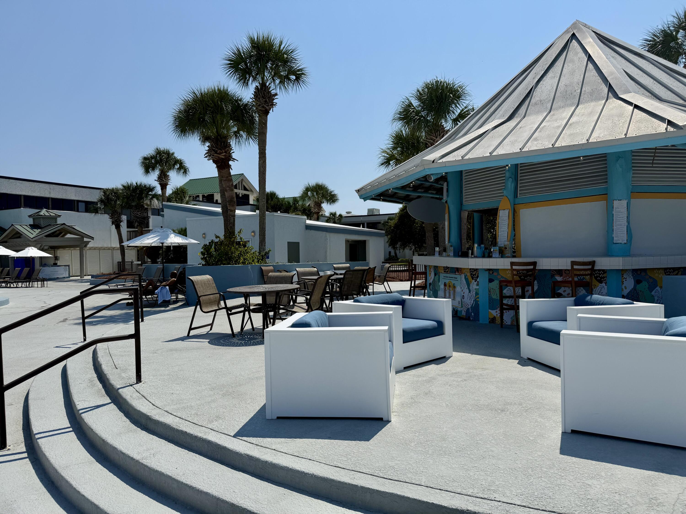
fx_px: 476
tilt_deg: -0.3
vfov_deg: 56.8
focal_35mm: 24
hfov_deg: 71.6
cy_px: 257
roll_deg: -0.2
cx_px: 343
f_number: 1.78
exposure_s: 1/10309
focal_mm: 6.76
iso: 80
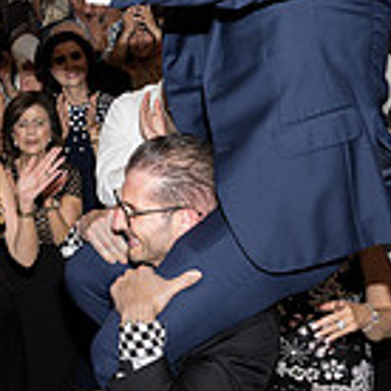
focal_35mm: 86
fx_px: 1099
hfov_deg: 19.4
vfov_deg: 20.2
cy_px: 157
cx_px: -31
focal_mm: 24
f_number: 5.6
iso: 800
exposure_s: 1/100
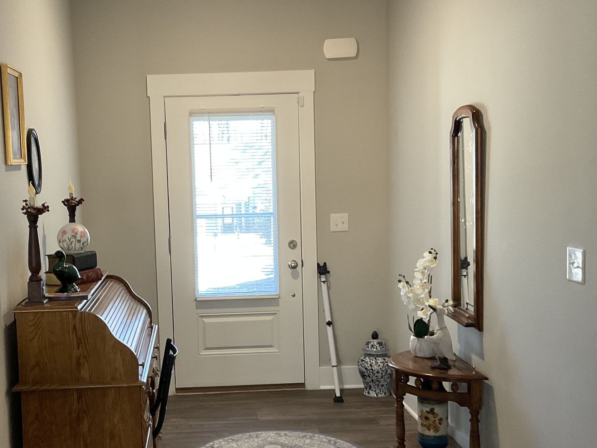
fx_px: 845
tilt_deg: -6.4
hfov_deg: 38.6
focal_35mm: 49
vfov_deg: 29.7
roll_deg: +1.2
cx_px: 218
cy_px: 250
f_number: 1.8
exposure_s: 1/60
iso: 200
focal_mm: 3
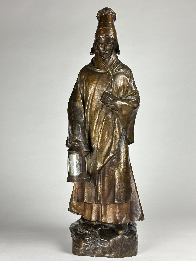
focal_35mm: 48
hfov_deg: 30.3
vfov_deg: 39.7
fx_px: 362
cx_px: 98
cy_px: 130
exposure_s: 1/50
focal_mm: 6.86
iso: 50
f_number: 1.78
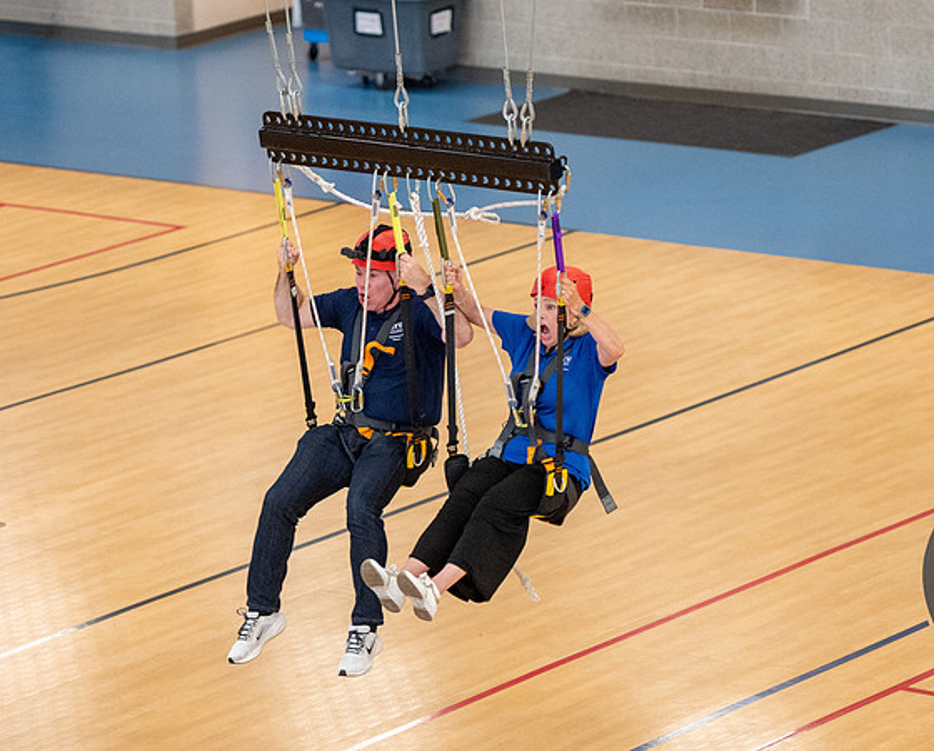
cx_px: 500
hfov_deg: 9.9
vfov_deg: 8.0
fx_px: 5380
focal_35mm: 194
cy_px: 353
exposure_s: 1/1000
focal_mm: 135
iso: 6400
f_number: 2.8
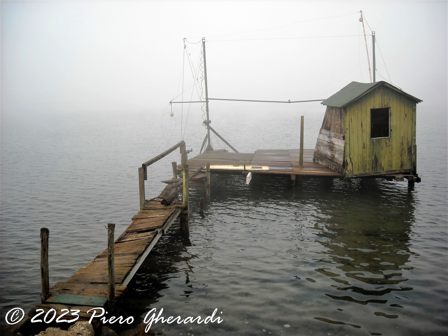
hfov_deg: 52.6
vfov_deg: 40.7
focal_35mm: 35
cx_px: 224
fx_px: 453
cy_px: 168
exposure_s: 1/272
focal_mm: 5.7
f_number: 2.8
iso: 64
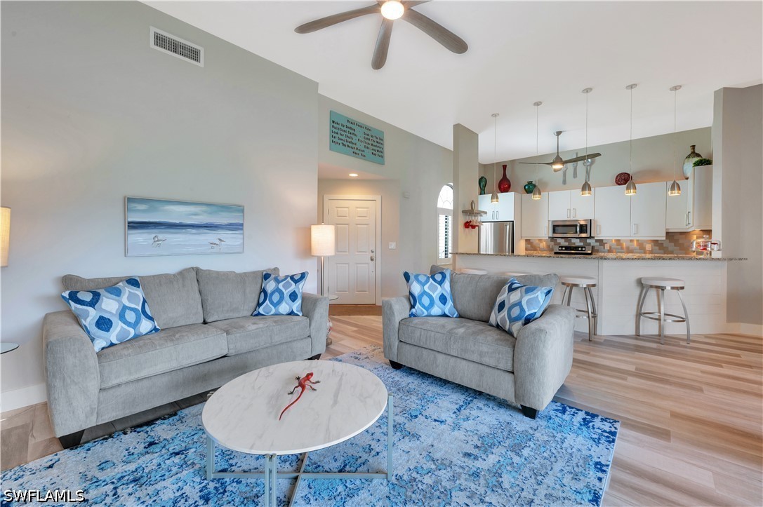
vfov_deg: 81.1
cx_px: 382
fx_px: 296
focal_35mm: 14
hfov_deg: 104.3
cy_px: 254
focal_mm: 14
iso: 200
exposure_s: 1/8
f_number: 11
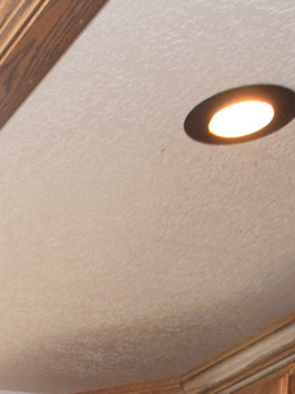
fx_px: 1102
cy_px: 873
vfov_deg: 14.9
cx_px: -185
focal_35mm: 97
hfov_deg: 14.0
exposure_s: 1/125
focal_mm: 10
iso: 800
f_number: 5.6
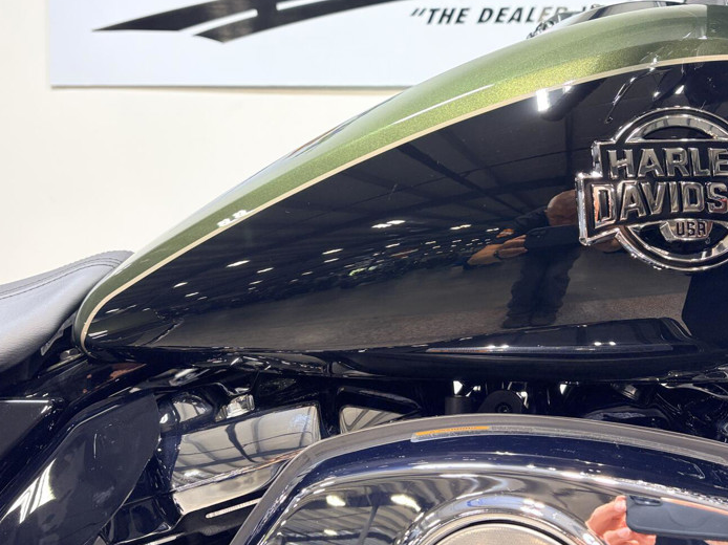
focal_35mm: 40
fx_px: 841
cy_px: 169
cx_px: 400
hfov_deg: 46.7
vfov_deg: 35.5
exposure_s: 1/120
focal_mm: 5.96
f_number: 1.6
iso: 50
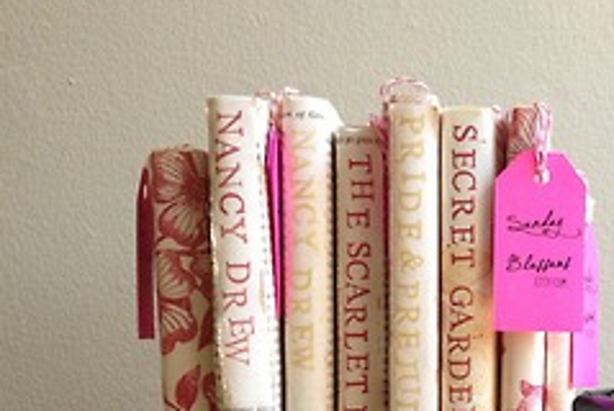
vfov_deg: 17.6
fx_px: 1298
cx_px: 557
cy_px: 407
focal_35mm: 76
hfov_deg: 25.7
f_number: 2.4
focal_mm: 4.28
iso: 160
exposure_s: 1/20
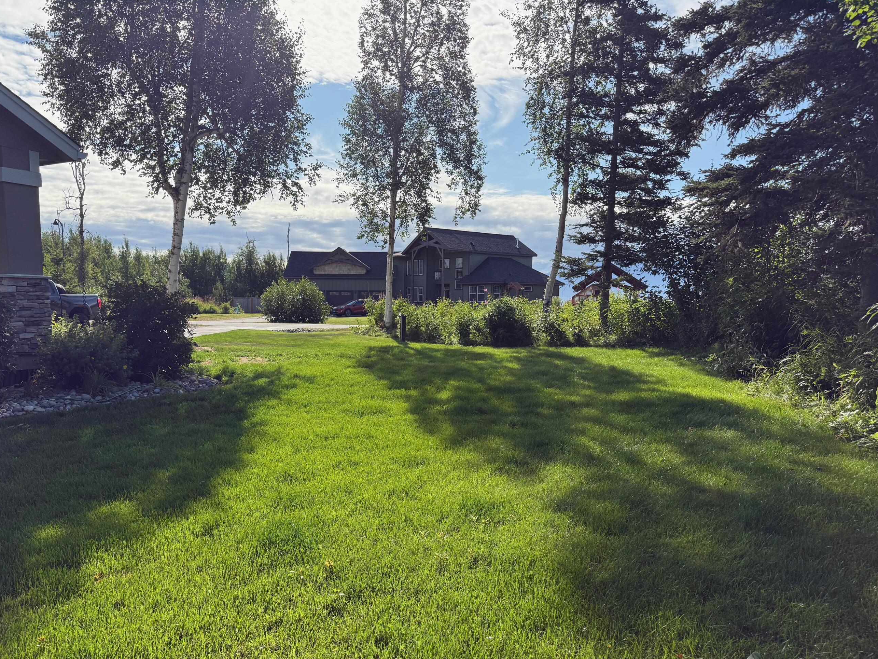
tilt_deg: -5.3
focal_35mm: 28
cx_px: 394
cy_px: 382
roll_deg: -0.5
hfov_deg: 63.3
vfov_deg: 49.6
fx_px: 710
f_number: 1.78
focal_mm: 6.76
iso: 100
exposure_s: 1/4167
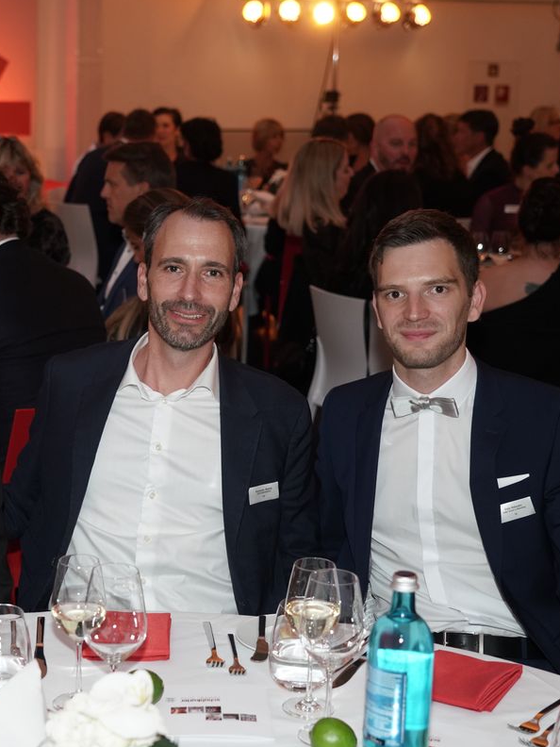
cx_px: 144
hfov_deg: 21.7
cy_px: 372
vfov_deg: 29.0
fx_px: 1445
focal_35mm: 67
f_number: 4.5
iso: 1600
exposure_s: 1/60
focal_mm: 46
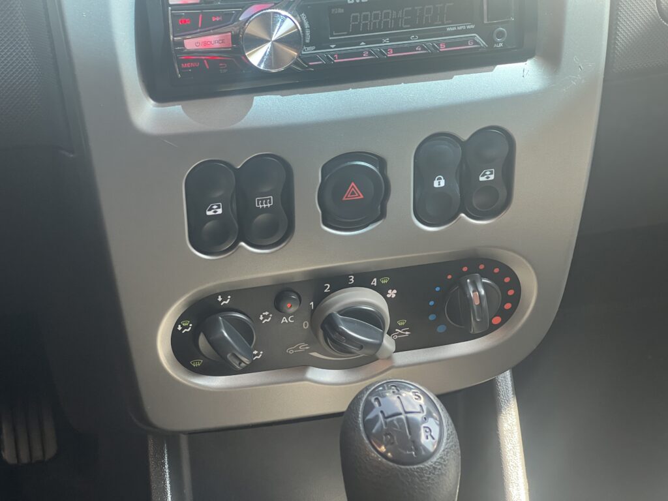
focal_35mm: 77
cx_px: 334
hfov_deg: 25.3
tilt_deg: -29.0
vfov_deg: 19.1
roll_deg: +2.4
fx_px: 1486
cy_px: 250
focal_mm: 9
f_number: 2.8
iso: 200
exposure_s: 1/72
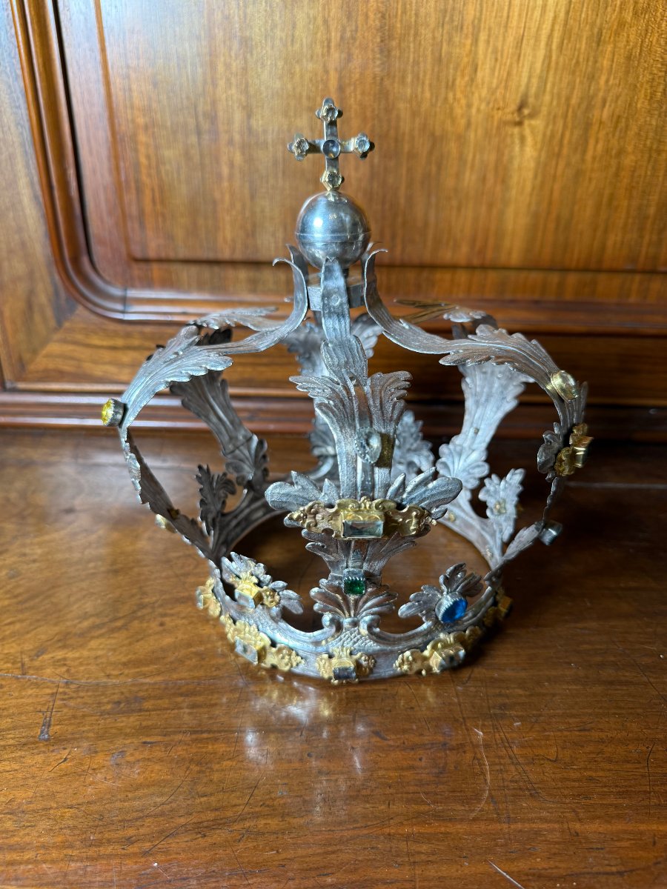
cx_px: 334
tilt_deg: -26.0
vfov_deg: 71.6
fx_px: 617
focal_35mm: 24
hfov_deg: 56.8
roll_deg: +0.1
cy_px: 444
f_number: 1.78
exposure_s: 1/119
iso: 160
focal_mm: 6.76
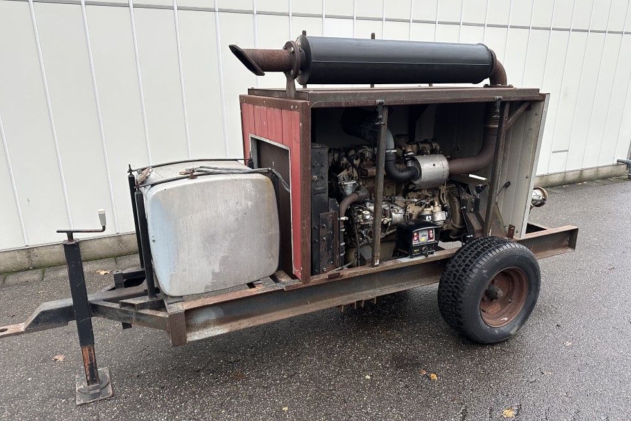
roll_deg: +0.1
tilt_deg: -16.9
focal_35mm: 26
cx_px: 322
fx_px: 456
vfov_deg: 49.5
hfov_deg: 69.4
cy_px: 227
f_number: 1.78
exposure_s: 1/97
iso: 250
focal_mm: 6.86
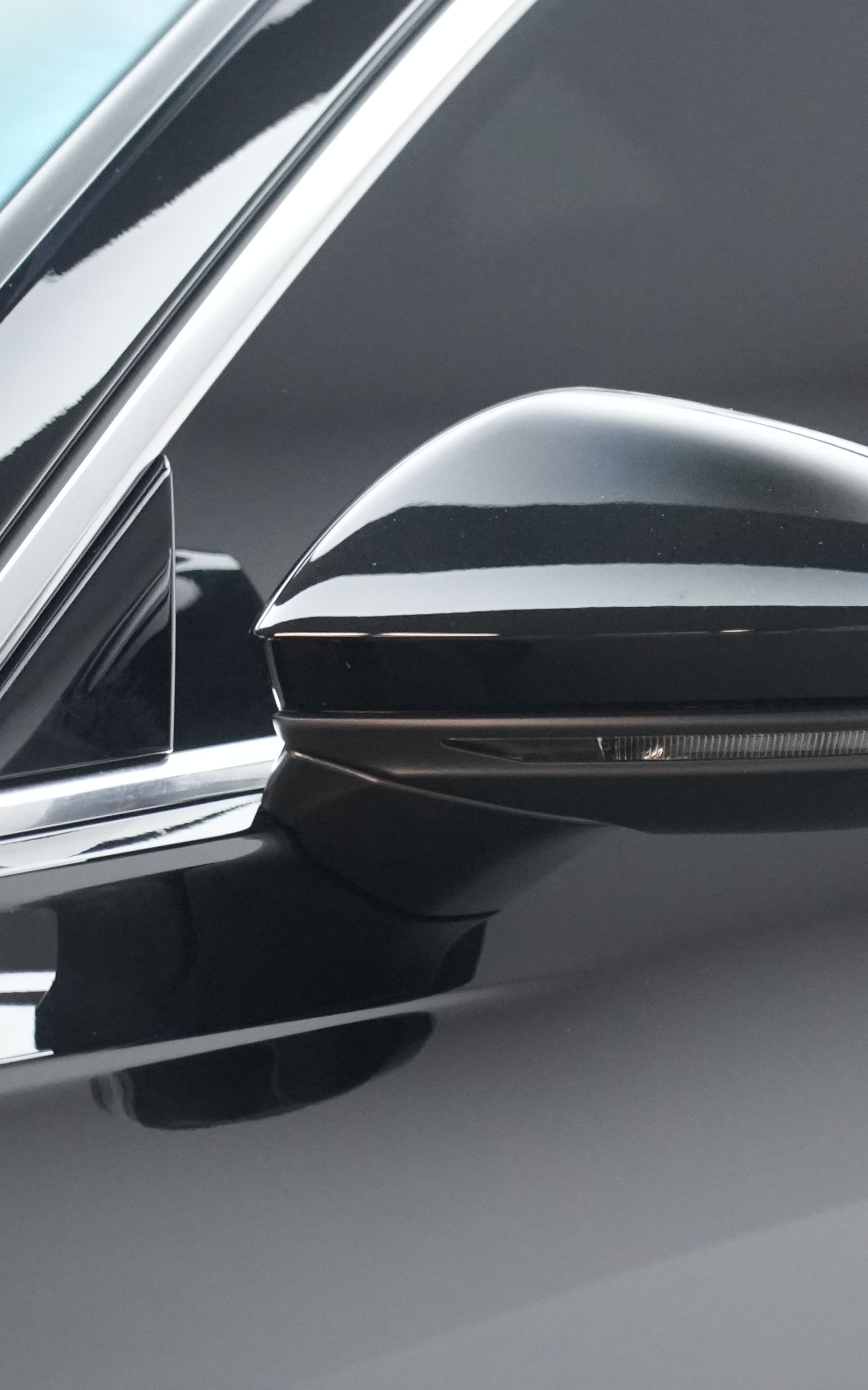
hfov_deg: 8.1
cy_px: 693
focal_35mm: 161
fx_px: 6095
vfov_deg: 13.0
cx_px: 627
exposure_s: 1/125
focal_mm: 105
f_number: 4
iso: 10000
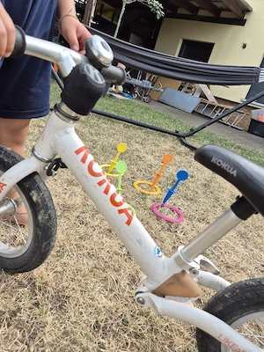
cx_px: 132
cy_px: 176
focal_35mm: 23
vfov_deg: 73.9
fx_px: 234
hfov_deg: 58.9
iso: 25
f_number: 1.8
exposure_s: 1/769
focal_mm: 5.4
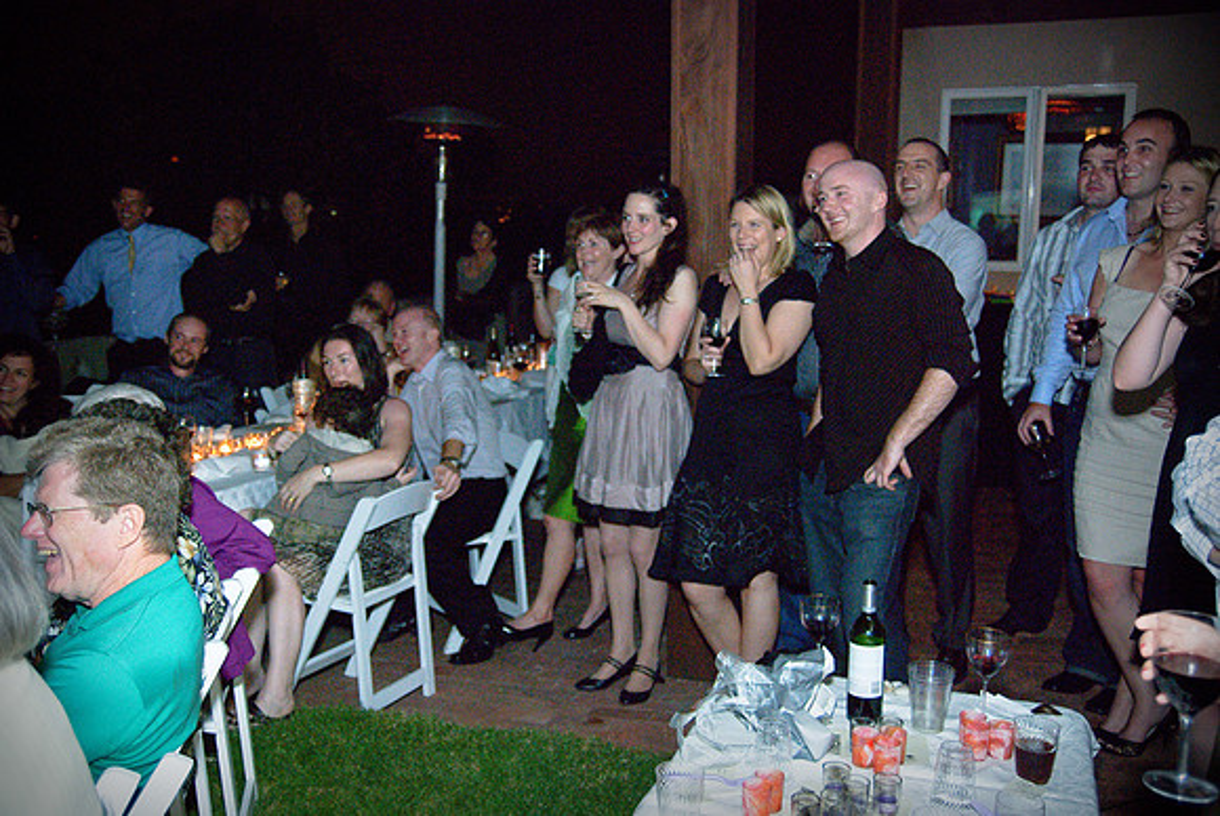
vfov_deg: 34.3
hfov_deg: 49.5
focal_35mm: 39
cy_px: 408
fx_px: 1323
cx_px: 610
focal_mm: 26
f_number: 3.2
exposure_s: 1/100
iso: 1000
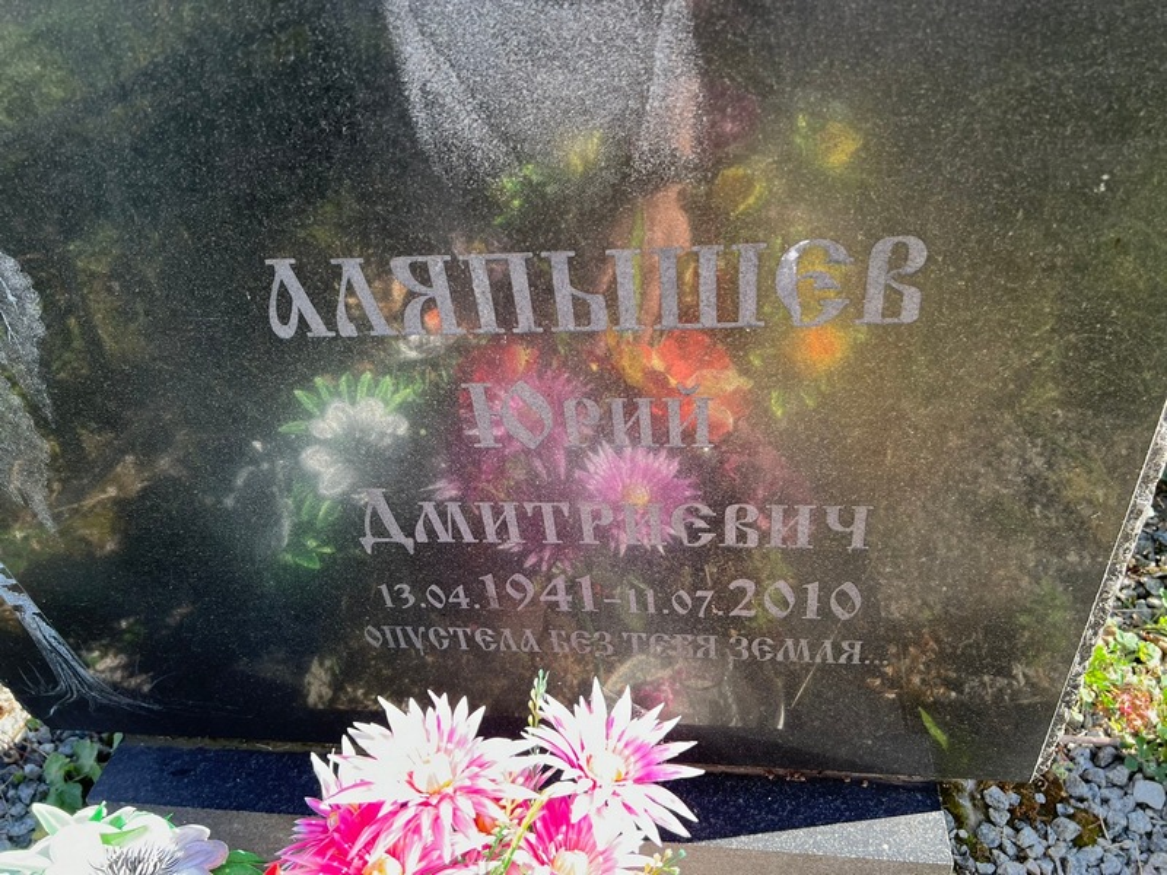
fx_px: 877
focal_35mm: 26
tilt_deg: -39.2
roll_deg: +5.1
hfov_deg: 67.3
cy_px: 438
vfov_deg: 53.1
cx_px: 584
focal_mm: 5.7
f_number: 1.5
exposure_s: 1/243
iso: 50
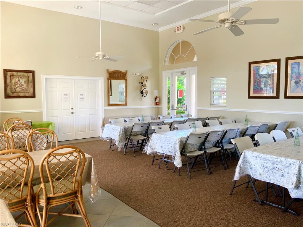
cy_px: 114
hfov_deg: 61.7
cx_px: 152
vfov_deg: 48.2
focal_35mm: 29
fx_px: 254
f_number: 1.8
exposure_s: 1/60
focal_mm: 3
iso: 40
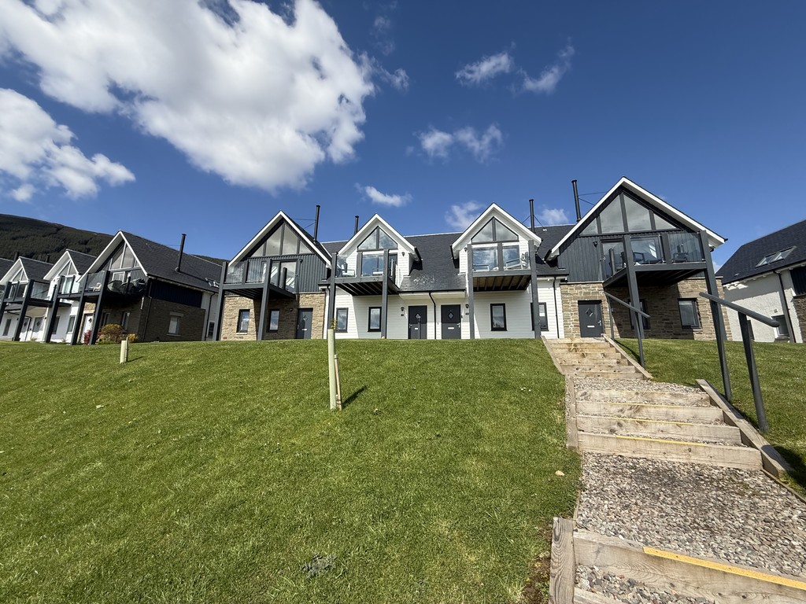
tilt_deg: +11.0
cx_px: 403
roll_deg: -1.6
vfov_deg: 85.7
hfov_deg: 102.1
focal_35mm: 14
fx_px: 326
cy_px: 302
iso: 50
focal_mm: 2.22
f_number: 2.2
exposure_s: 1/2506
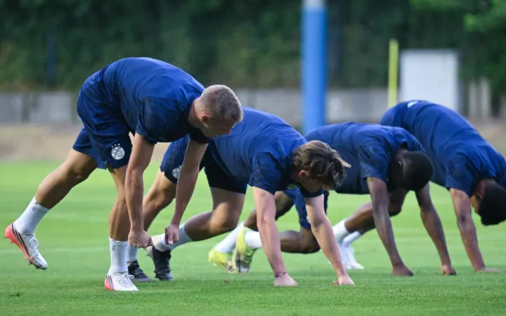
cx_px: 280
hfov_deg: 6.0
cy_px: 179
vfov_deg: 3.8
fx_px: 4812
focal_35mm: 349
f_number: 2.8
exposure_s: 1/1250
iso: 5000
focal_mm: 200
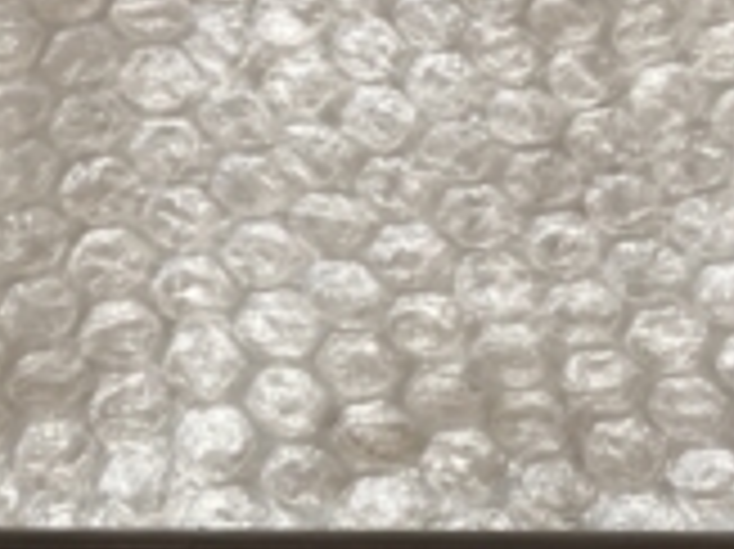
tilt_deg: -61.7
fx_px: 2331
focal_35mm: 110
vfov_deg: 13.0
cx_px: -18
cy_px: 698
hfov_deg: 17.4
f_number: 1.8
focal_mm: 3.99
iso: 32
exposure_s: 1/24
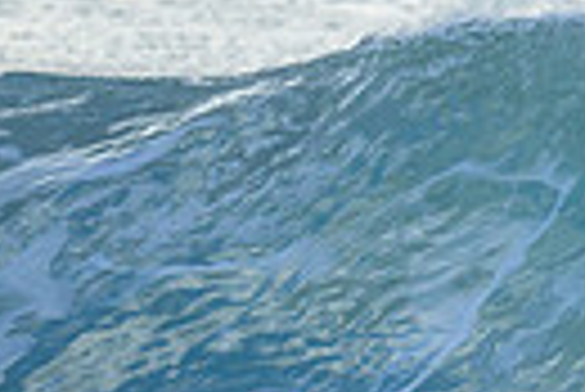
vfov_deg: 0.4
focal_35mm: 3564
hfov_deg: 0.6
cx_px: 1156
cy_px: 318
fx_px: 57979
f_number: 6.3
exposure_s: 1/2500
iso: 720
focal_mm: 800
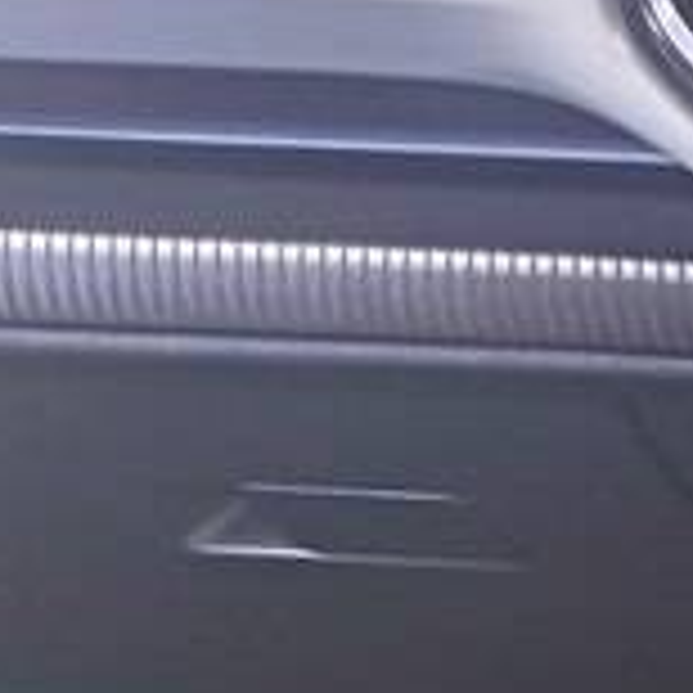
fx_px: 3194
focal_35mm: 141
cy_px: 824
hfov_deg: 9.3
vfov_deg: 12.1
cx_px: 2205
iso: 489
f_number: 1.75
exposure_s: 1/50
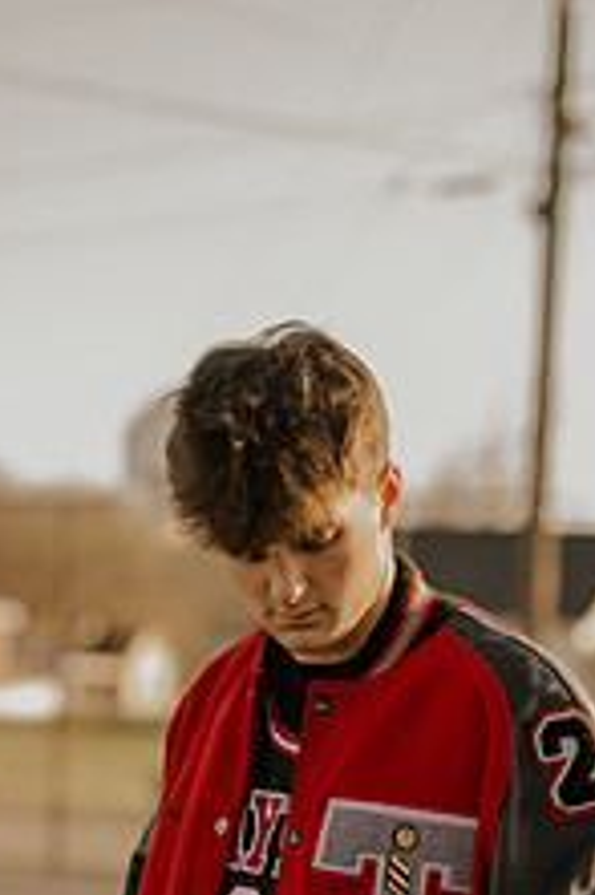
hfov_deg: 13.4
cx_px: 239
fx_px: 2533
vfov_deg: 19.7
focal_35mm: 102
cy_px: 769
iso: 200
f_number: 1.8
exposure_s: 1/1250
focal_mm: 50
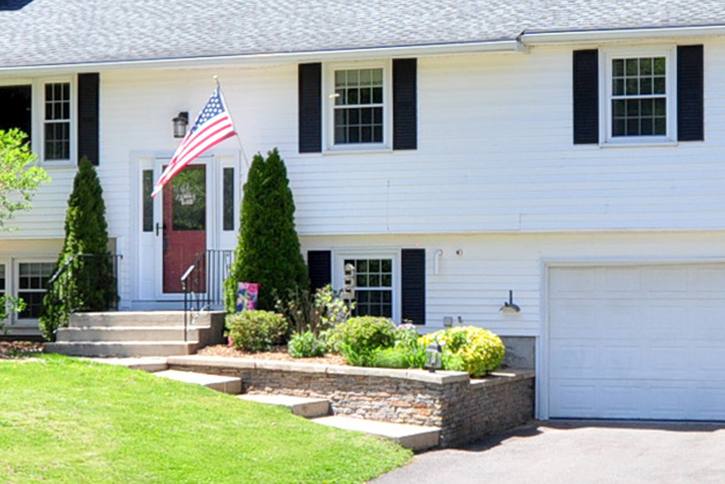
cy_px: 198
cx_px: 473
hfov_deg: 34.8
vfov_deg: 23.8
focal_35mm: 57
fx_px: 1148
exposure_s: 1/200
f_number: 8
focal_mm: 19
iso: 250
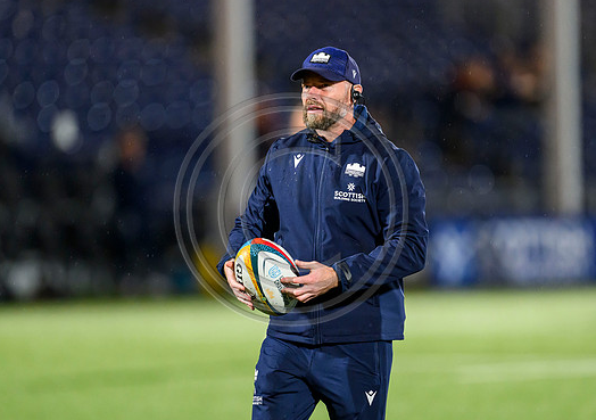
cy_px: 219
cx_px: 345
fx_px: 8861
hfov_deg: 3.9
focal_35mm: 526
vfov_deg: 2.7
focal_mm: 400
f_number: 2.8
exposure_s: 1/640
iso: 5000
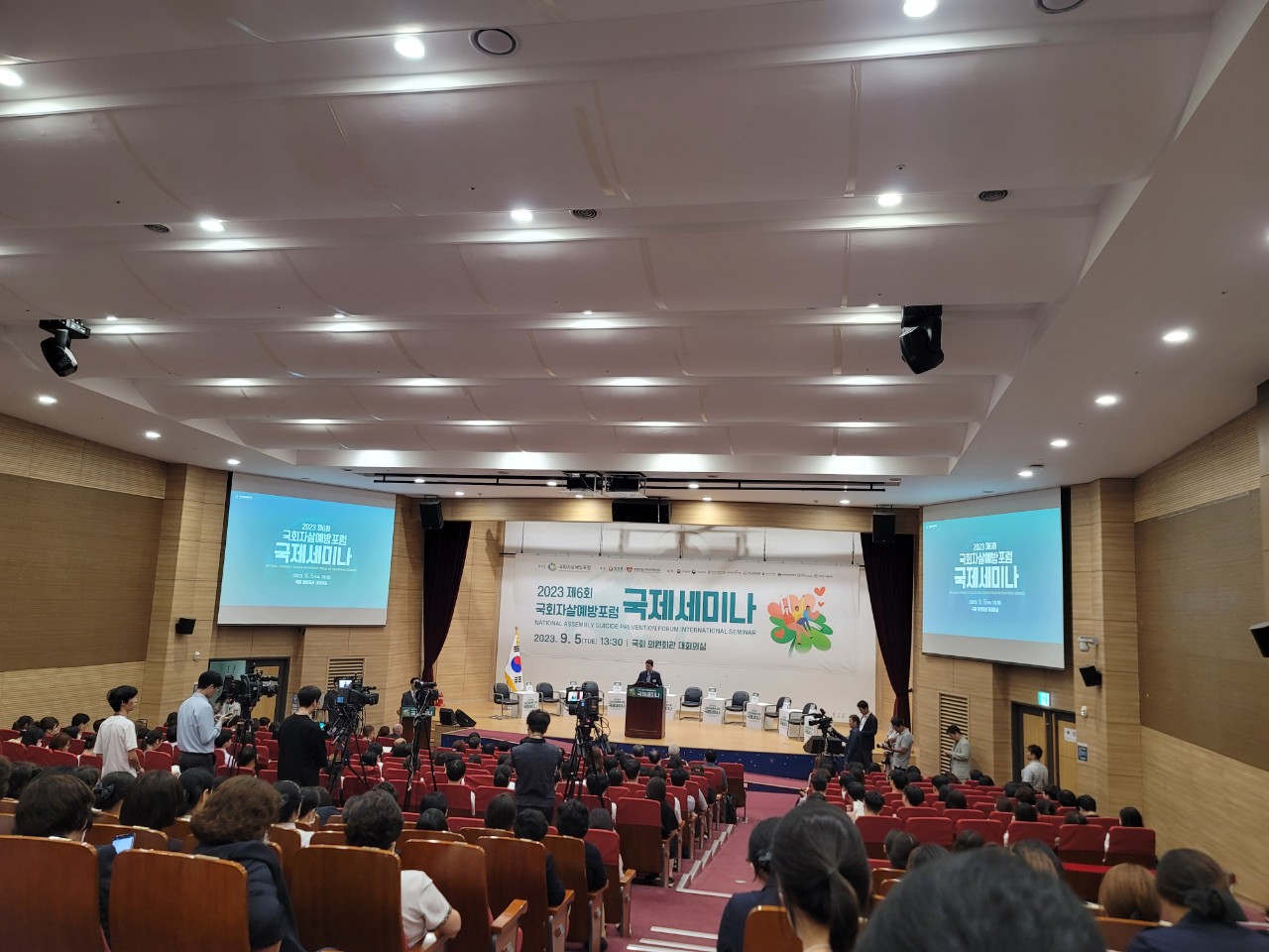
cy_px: 476
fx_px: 916
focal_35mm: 25
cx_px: 634
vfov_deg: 54.9
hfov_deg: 69.4
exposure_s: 1/40
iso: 200
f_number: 1.8
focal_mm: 7
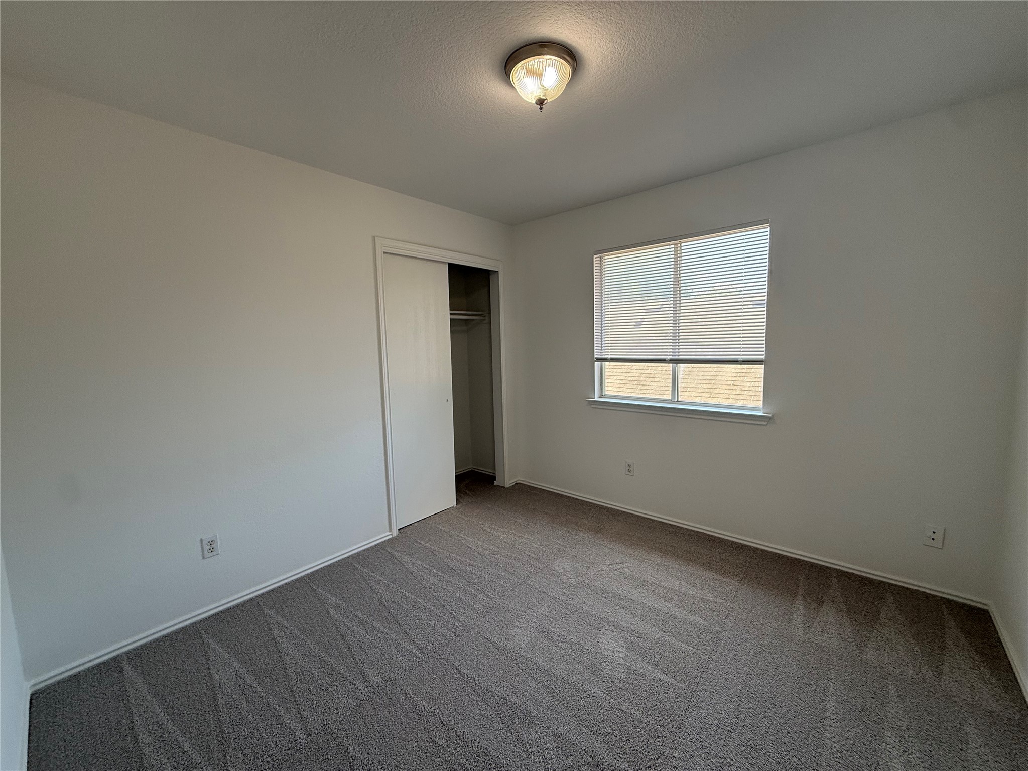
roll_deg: +1.3
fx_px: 416
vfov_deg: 85.7
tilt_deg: -6.1
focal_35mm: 14
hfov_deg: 102.1
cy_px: 386
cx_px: 514
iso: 80
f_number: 2.2
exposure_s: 1/120
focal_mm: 2.22
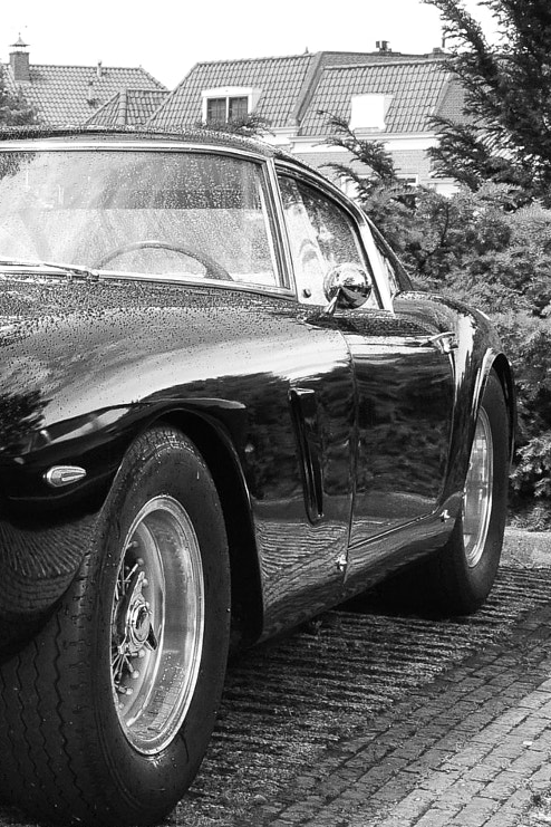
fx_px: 2227
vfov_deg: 21.0
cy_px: 383
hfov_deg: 13.6
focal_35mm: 97
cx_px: -160
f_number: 11
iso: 800
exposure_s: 1/500
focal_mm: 30
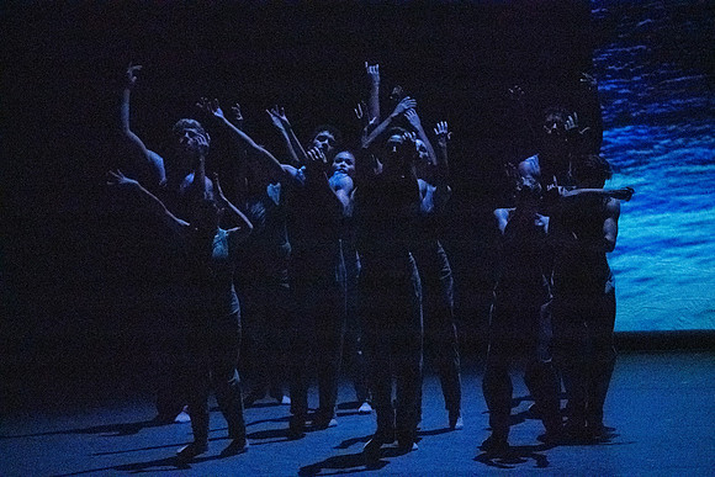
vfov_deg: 3.4
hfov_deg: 5.2
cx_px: 358
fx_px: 7946
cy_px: 238
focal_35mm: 400
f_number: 5.6
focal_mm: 400
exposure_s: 1/400
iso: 25600
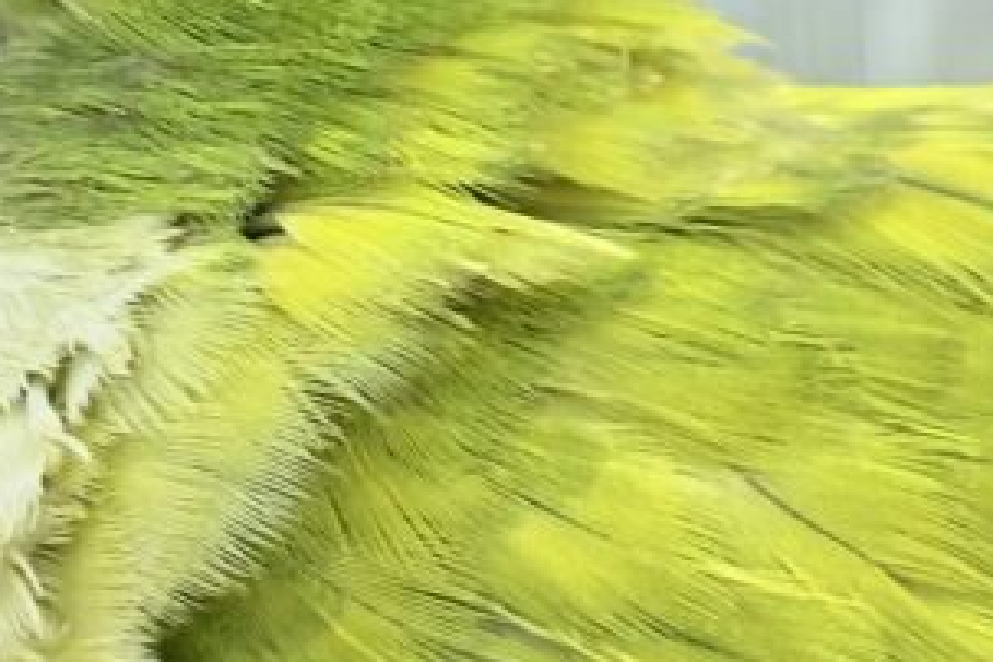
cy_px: 252
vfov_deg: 6.4
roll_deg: +3.9
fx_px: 5902
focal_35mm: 214
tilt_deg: +5.6
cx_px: 324
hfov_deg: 9.6
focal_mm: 5.96
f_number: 1.6
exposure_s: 1/50
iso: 80
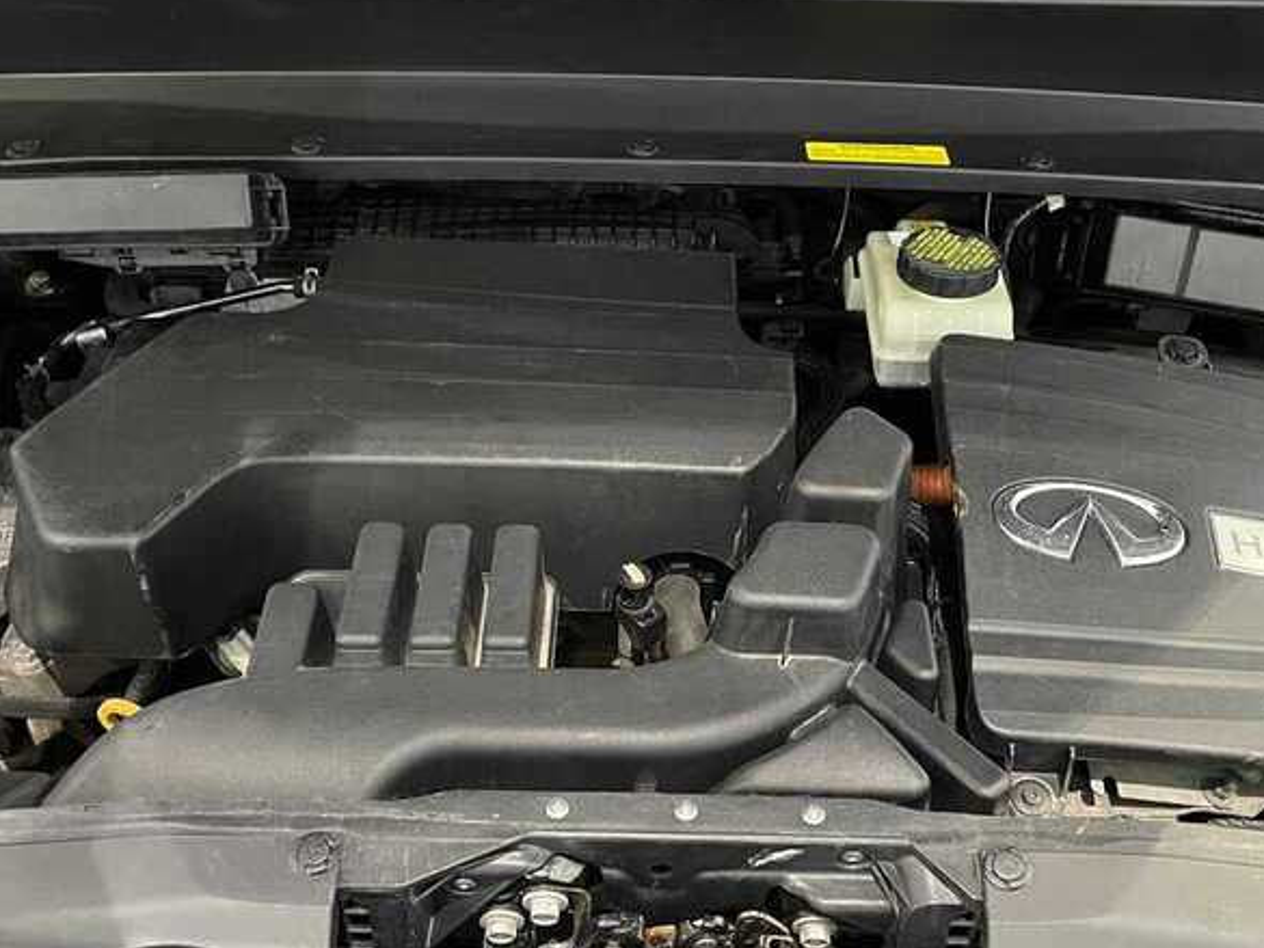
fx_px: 1461
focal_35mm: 40
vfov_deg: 35.4
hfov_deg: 46.8
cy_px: 679
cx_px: 659
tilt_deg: -47.6
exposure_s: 1/25
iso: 500
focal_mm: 4.2
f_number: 1.6
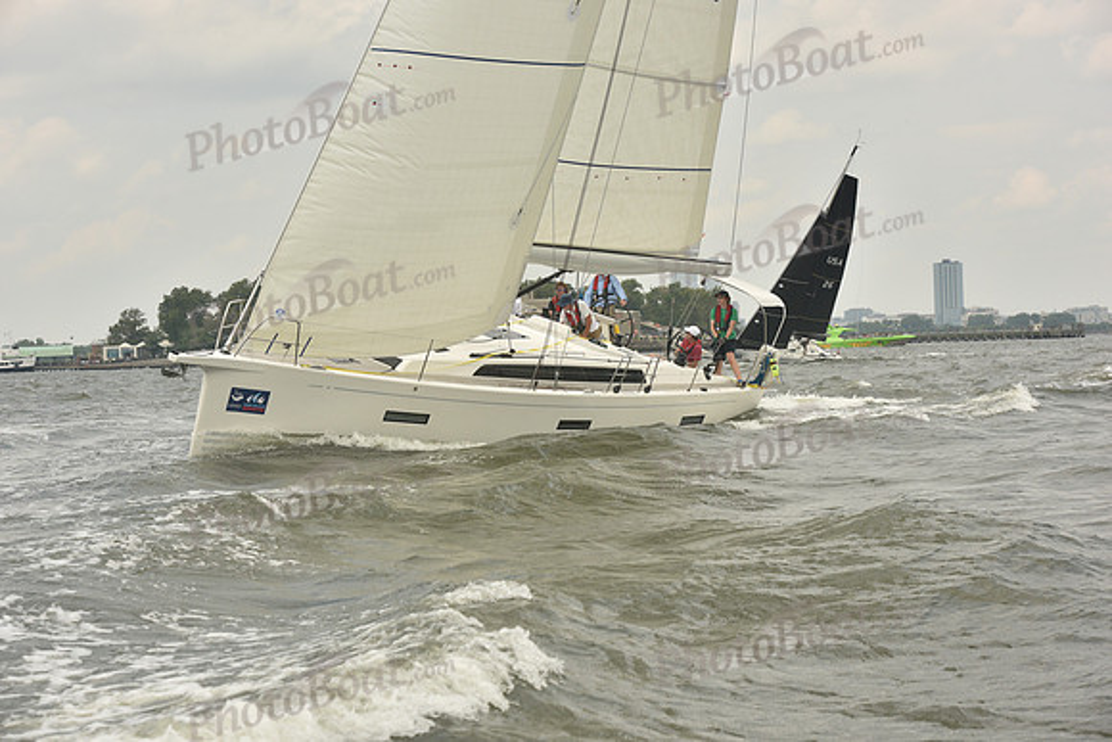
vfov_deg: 19.5
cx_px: 556
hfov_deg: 28.8
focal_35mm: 70
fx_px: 2163
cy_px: 371
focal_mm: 70
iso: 250
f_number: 7.1
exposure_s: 1/800
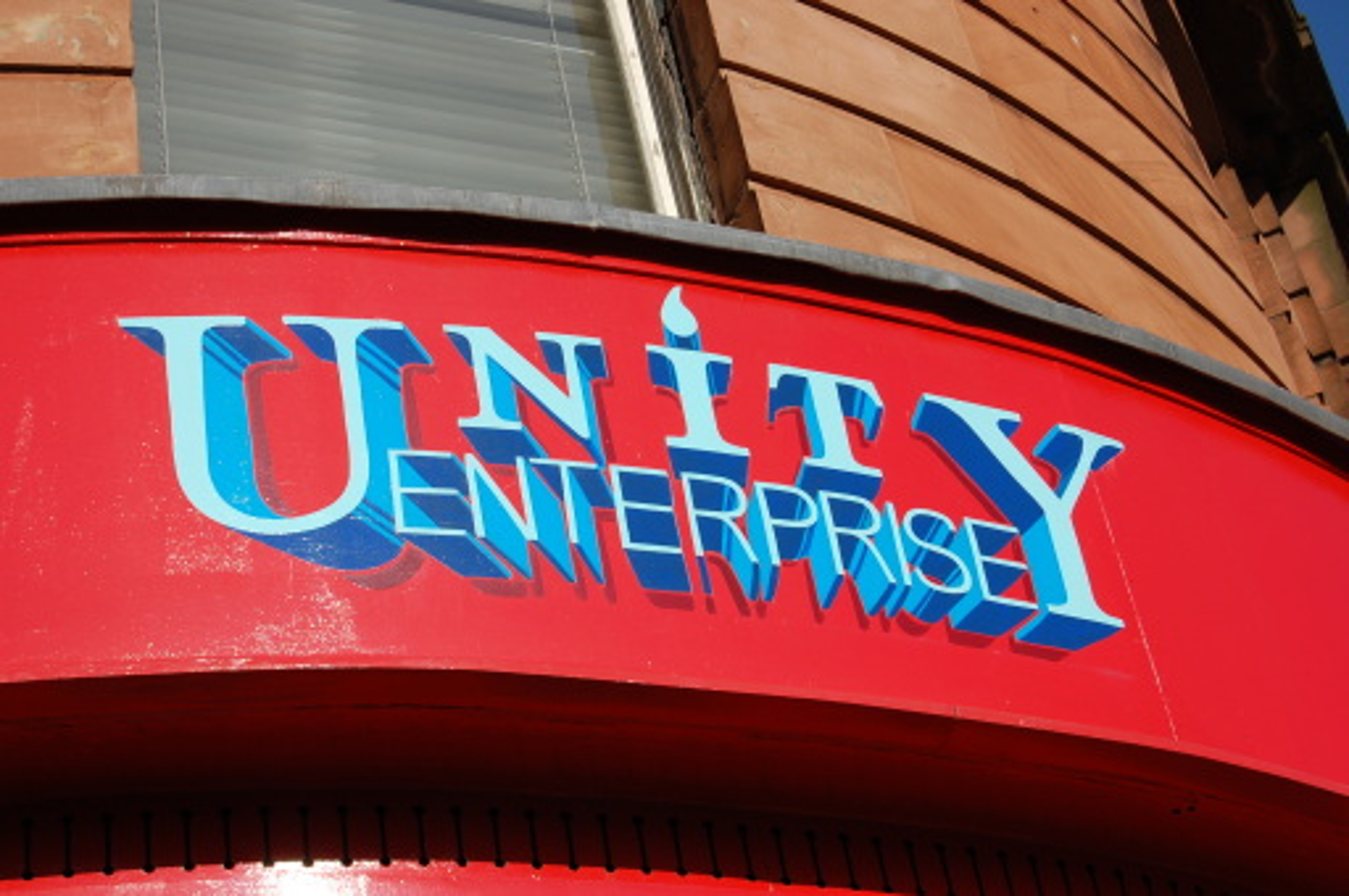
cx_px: 674
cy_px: 448
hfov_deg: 24.6
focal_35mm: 82
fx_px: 3088
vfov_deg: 16.5
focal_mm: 55
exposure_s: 1/320
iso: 200
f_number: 9
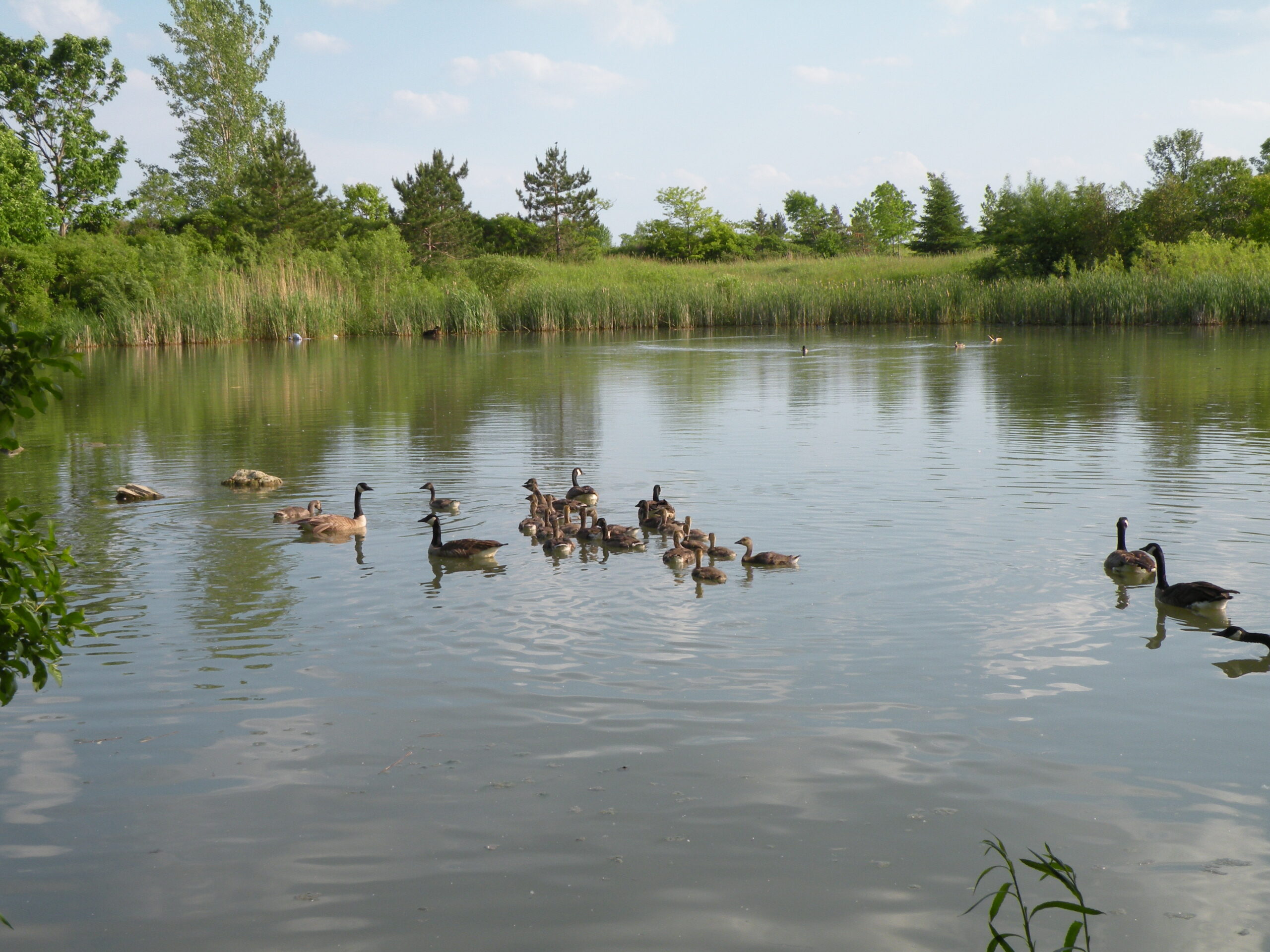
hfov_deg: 34.3
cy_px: 476
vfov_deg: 26.1
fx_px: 2055
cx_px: 635
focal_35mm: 56
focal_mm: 9.8
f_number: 6.3
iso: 64
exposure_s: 1/202
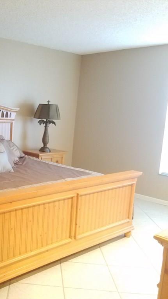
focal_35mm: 38
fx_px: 301
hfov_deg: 29.7
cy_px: 150
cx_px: 12
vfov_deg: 52.8
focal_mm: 4.2
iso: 320
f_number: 1.7
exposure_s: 1/10
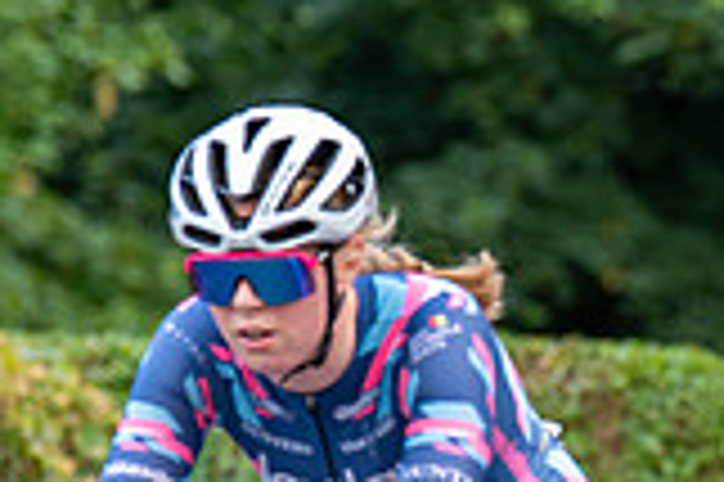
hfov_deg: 3.8
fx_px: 10809
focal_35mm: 538
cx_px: 1176
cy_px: 493
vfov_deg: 2.5
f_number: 2.8
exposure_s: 1/500
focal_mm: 115
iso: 640
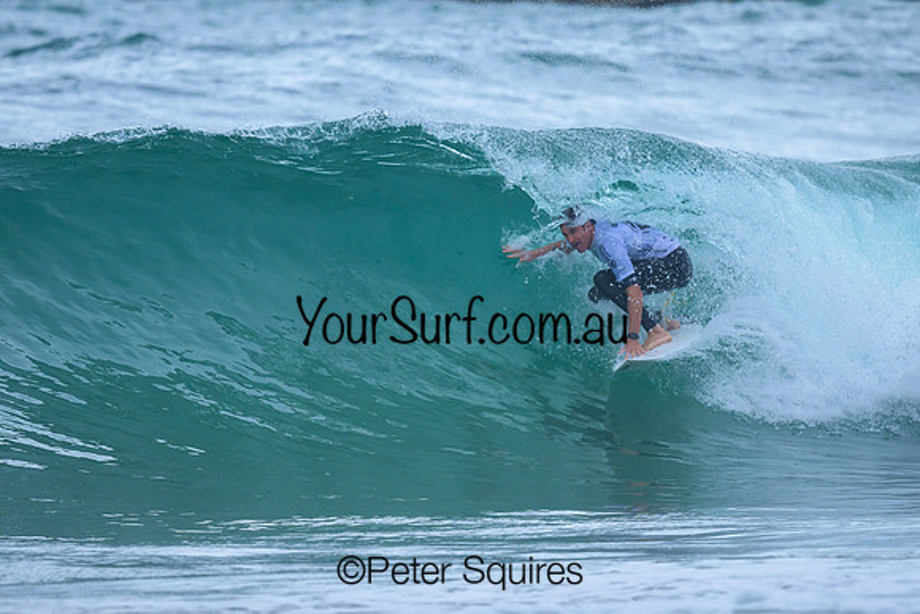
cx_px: 530
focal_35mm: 1100
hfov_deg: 1.9
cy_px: 259
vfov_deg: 1.3
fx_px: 28112
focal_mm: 800
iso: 720
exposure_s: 1/2000
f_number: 6.3
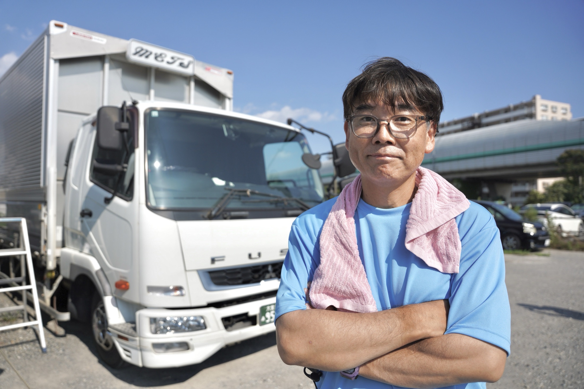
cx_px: 292
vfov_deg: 53.1
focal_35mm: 24
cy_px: 194
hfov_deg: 73.8
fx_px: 389
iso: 100
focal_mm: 24
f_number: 3.5
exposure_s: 1/2500
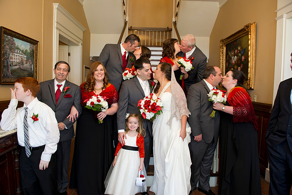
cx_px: 146
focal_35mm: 24
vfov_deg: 53.1
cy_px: 98
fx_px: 195
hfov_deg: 73.8
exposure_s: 1/60
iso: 800
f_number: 5
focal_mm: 24
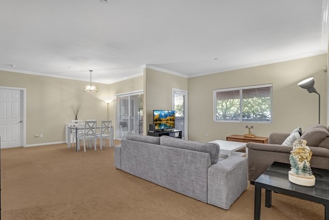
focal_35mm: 17
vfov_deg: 70.4
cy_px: 117
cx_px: 143
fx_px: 155
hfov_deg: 92.8
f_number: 4.5
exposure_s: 1/80
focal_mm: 10
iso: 1250
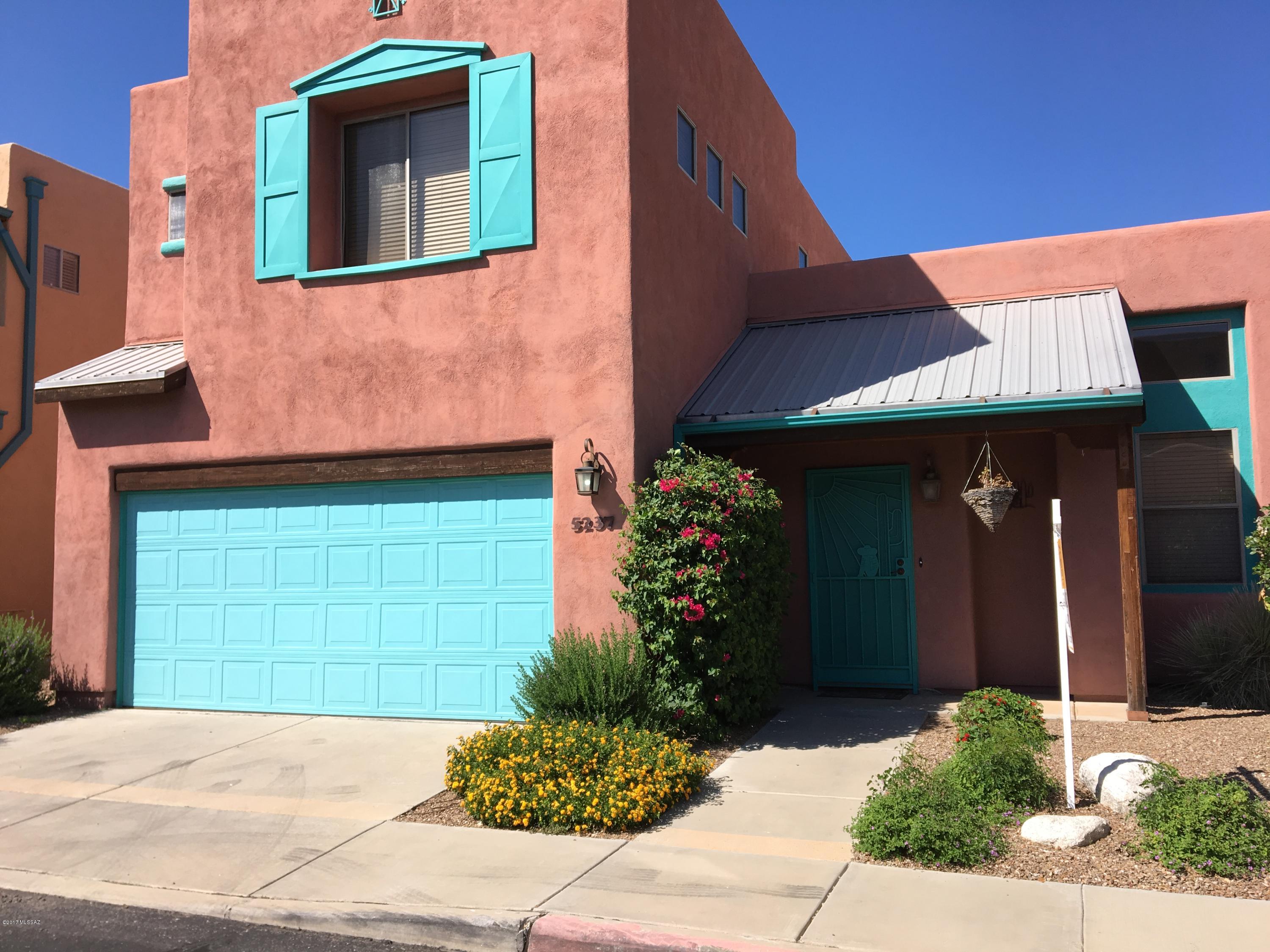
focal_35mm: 29
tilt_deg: +4.9
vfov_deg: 48.2
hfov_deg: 61.7
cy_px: 476
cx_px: 635
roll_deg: +0.4
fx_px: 1064
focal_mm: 4.15
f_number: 2.2
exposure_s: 1/1282
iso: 25
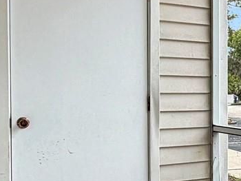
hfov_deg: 27.1
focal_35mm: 64
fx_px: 446
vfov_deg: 23.0
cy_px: 96
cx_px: 280
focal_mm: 2.22
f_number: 2.2
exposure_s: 1/211
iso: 40
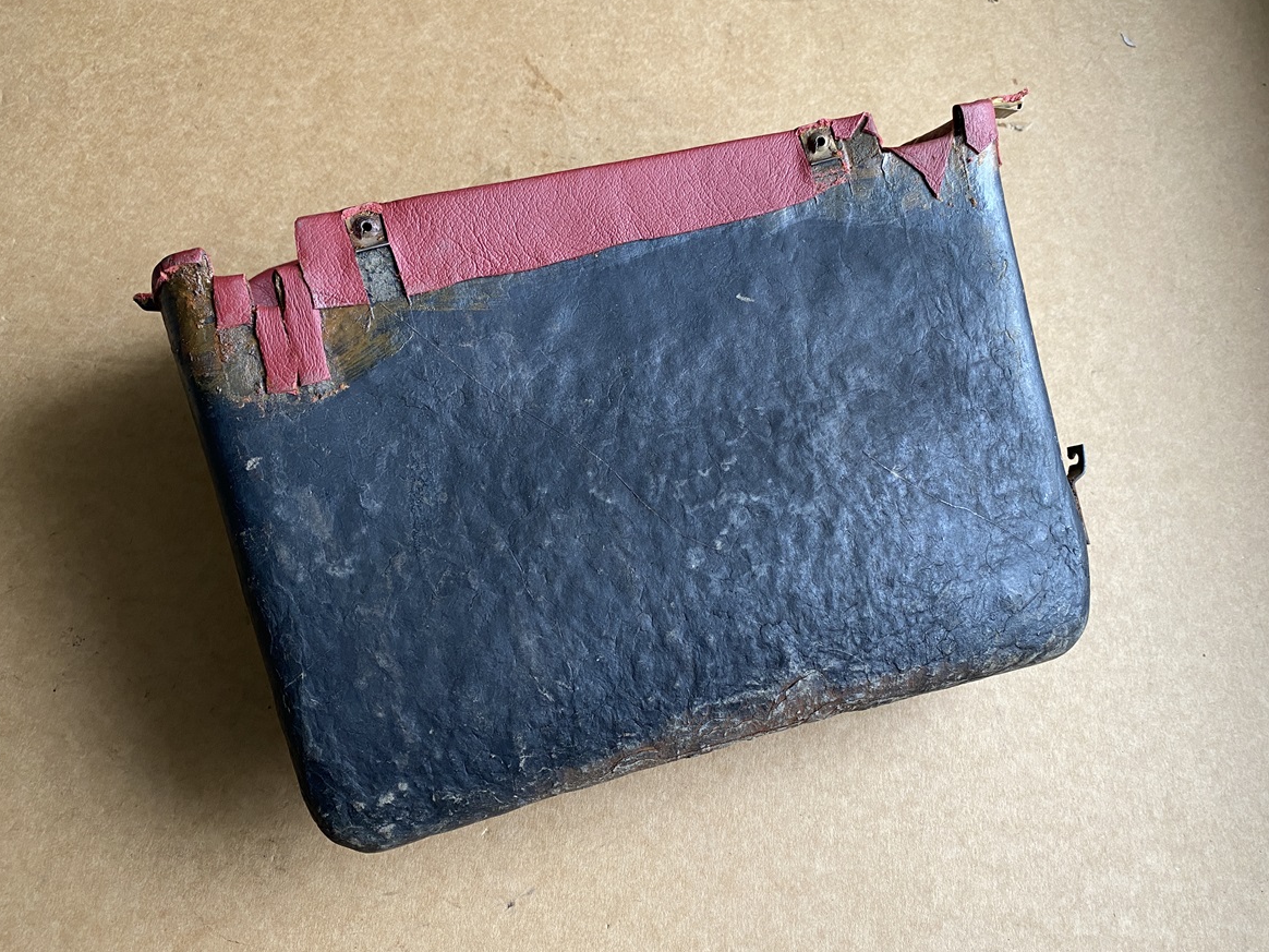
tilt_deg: -65.8
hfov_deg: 65.3
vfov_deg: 51.3
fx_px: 990
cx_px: 619
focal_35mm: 27
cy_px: 463
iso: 160
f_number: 1.8
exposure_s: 1/60
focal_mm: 4.25
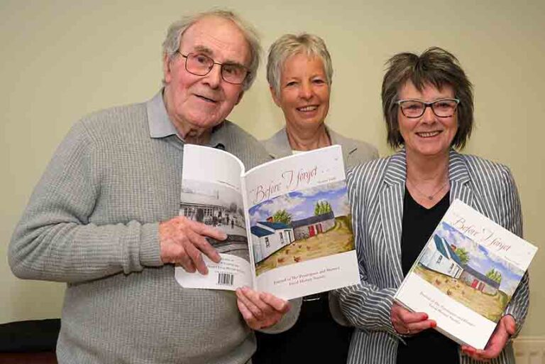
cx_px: 272
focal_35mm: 45
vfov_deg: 29.9
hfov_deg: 43.6
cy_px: 182
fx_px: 681
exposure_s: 1/125
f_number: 4.5
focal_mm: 30.2
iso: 400
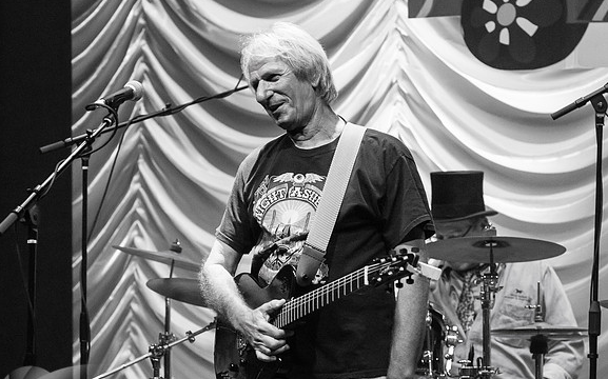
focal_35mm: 239
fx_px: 3958
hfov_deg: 8.8
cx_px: 286
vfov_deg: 5.5
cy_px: 176
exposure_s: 1/160
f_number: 5.6
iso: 2500
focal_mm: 160
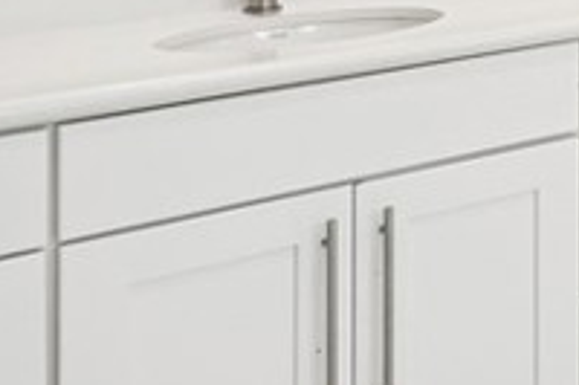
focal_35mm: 82
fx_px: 1318
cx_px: 1271
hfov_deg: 16.3
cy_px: -255
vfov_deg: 15.0
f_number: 8
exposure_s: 1/30
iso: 320
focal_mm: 16
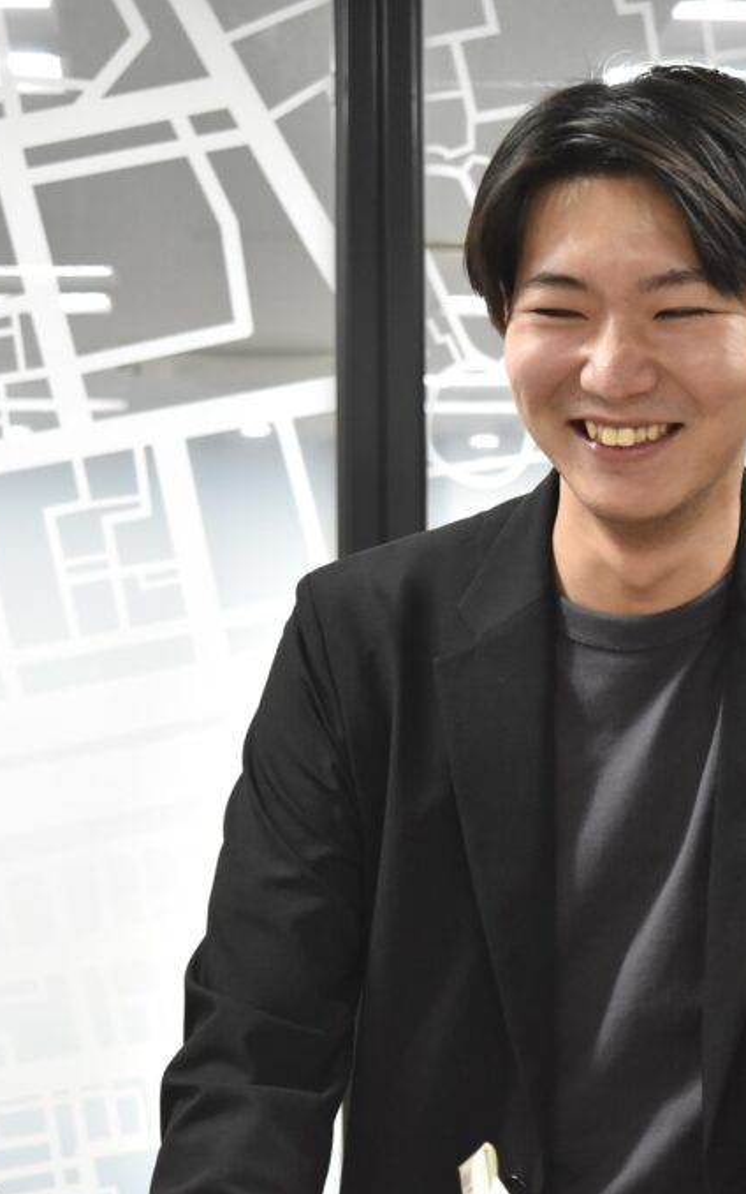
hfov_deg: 13.5
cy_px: 601
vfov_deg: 21.4
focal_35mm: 97
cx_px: 540
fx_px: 3154
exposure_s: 1/125
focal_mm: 42
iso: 2000
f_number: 6.3
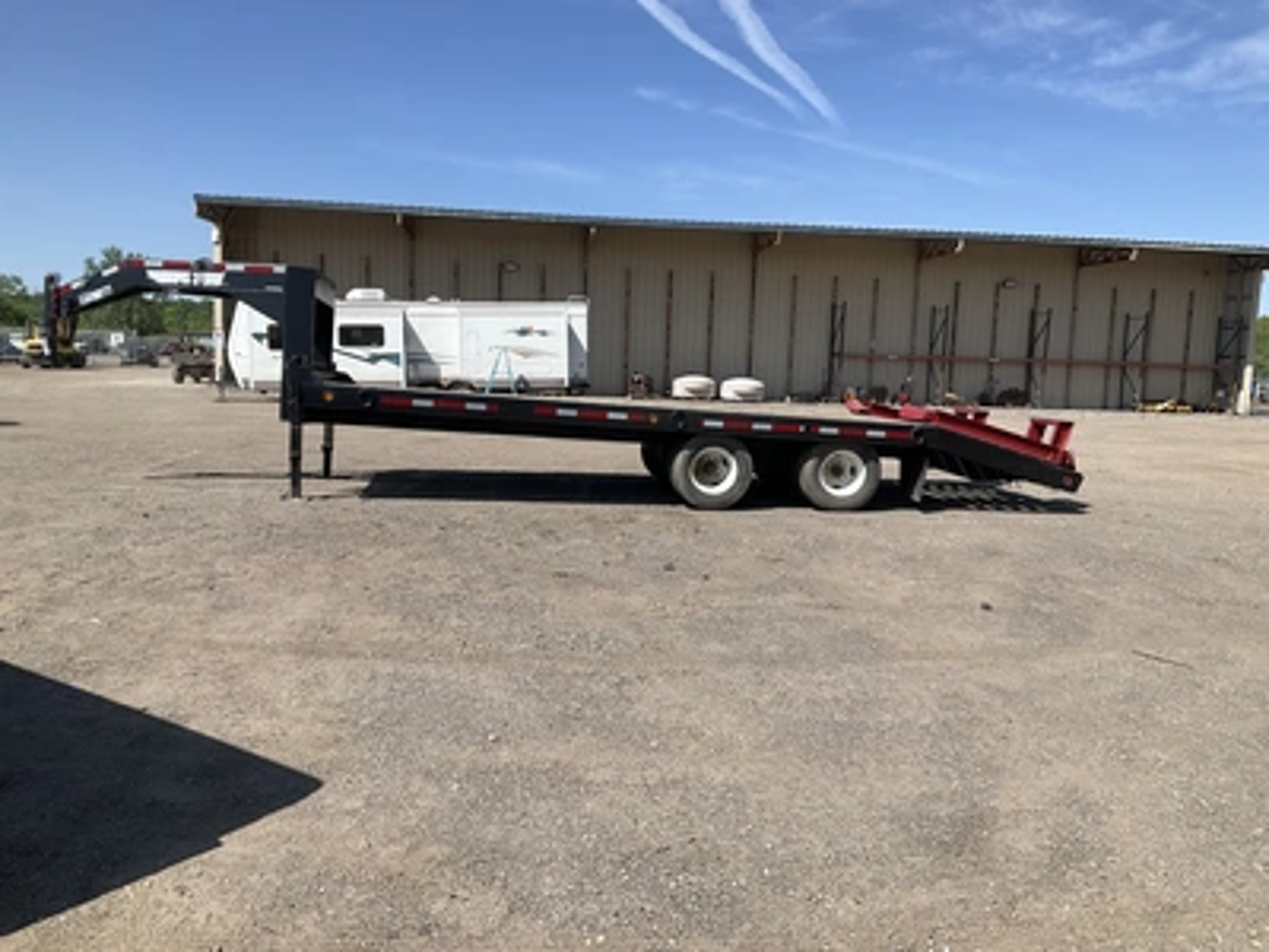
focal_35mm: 29
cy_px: 476
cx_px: 634
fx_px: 1063
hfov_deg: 61.7
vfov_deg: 48.2
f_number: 1.8
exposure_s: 1/1984
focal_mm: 3
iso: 25
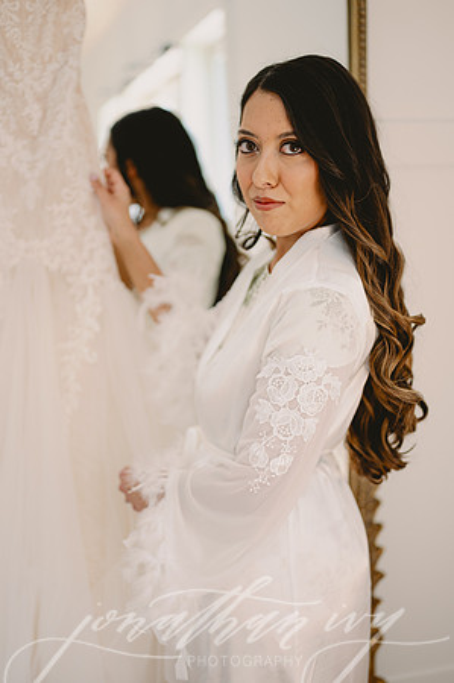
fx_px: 948
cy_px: 342
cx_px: 227
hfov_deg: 26.9
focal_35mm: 50
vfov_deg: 39.6
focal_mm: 50
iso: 125
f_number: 1.8
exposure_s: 1/125
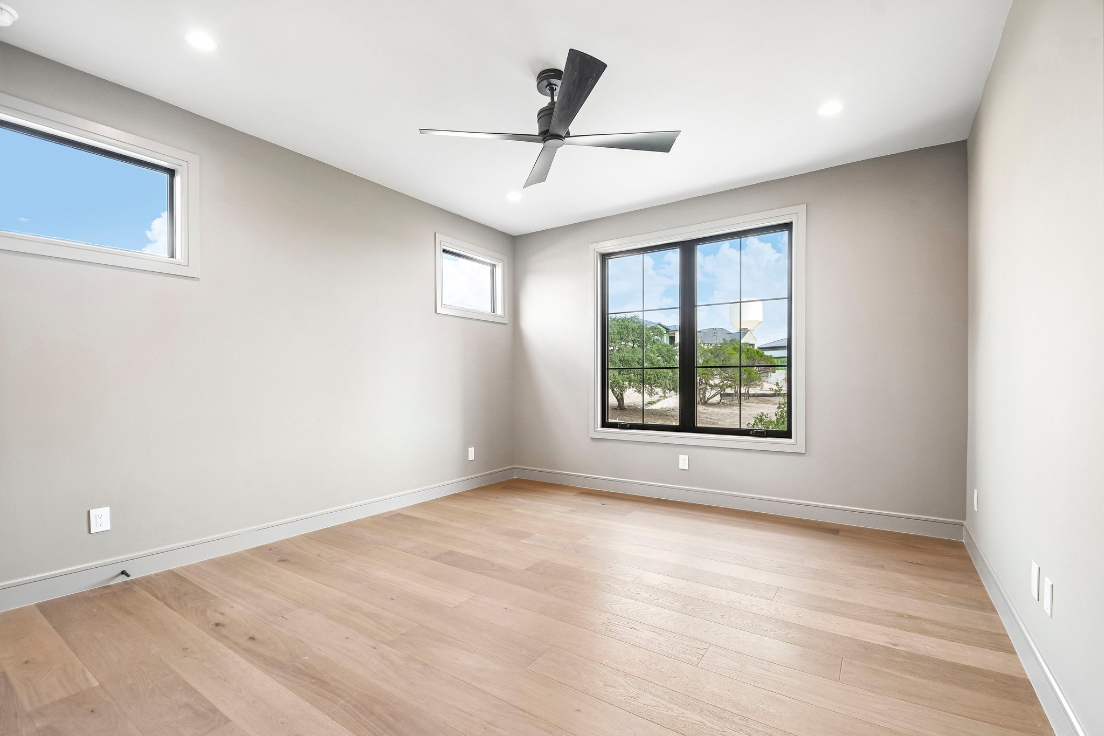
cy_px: 368
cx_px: 552
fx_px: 460
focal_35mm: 15
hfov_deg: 100.4
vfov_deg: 77.3
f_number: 8
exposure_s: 1/20
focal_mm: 10
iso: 400
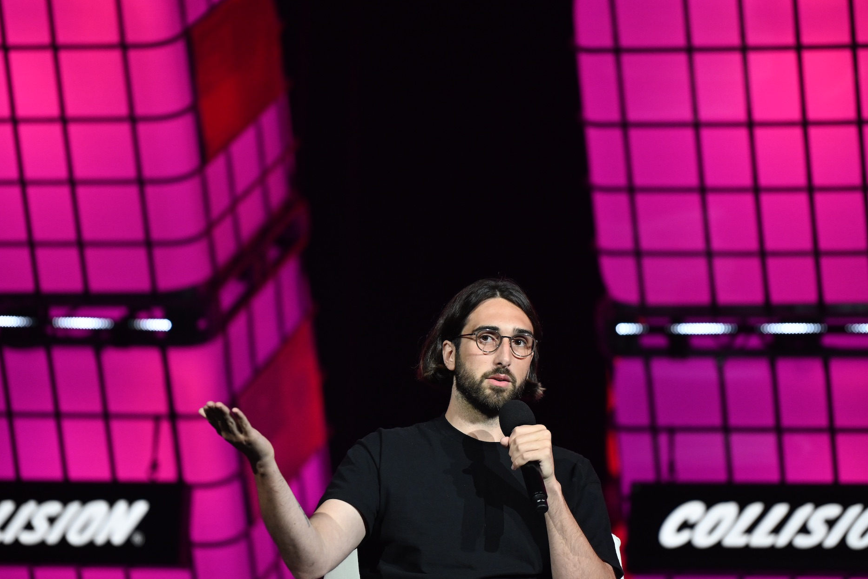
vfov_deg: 6.7
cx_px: 424
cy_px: 297
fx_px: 4967
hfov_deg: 10.0
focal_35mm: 206
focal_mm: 200
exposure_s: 1/320
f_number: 2.8
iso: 3200
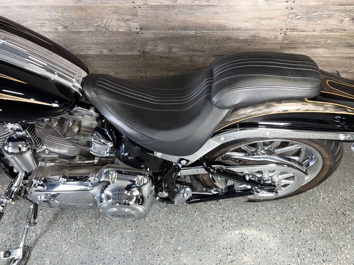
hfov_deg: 71.6
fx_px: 245
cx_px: 177
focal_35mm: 24
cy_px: 132
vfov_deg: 56.8
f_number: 1.78
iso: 64
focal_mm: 6.76
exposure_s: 1/18
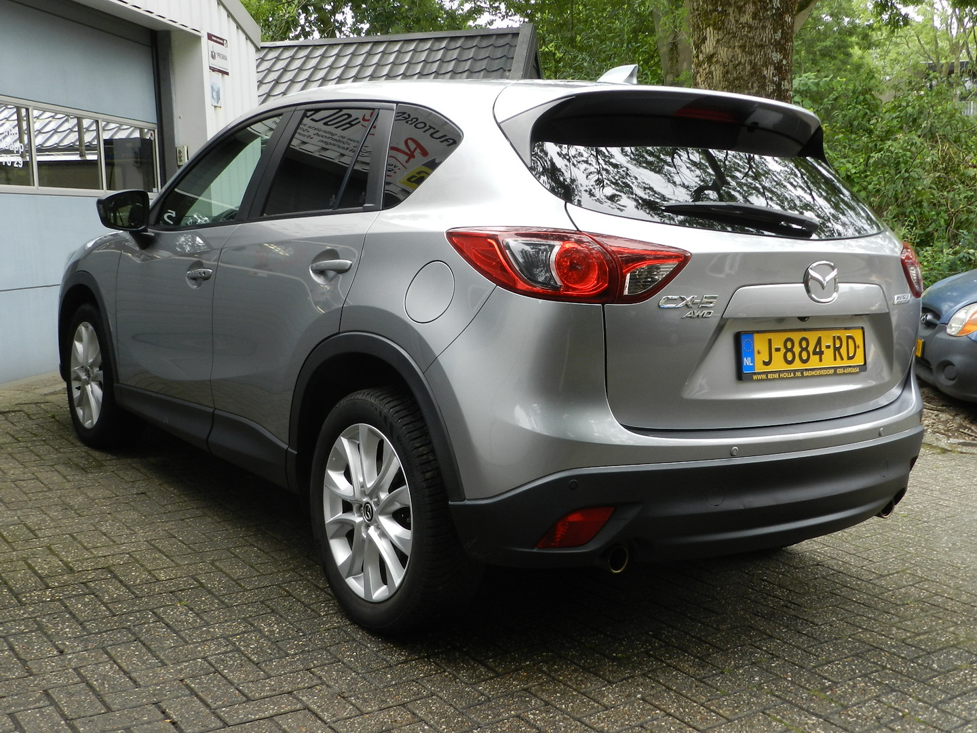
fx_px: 1073
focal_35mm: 38
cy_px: 366
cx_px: 488
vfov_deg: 37.7
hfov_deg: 49.0
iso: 160
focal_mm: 6.7
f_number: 4
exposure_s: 1/125
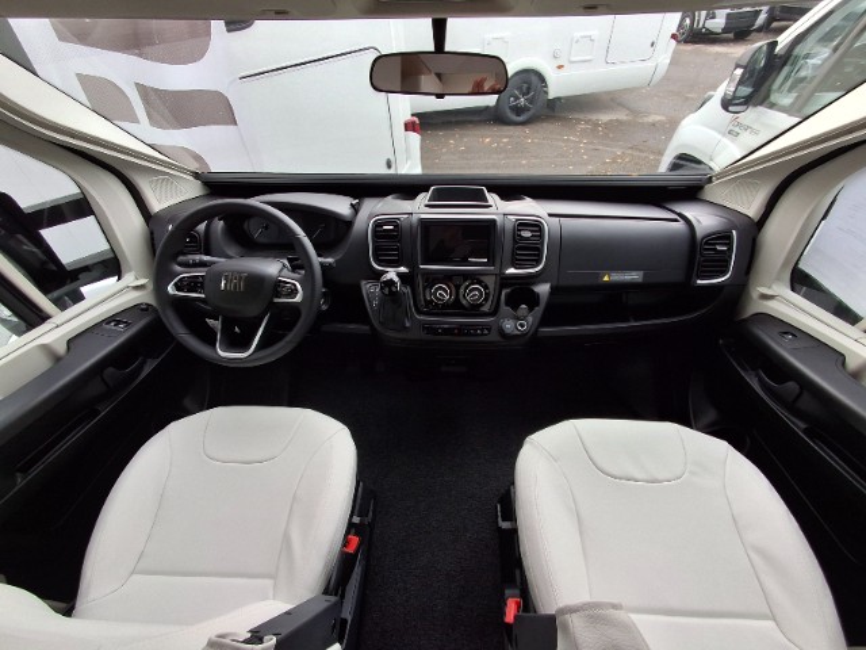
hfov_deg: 94.5
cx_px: 433
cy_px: 325
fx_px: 400
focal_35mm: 16
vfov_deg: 78.1
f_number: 2.2
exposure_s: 1/120
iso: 40
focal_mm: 1.64
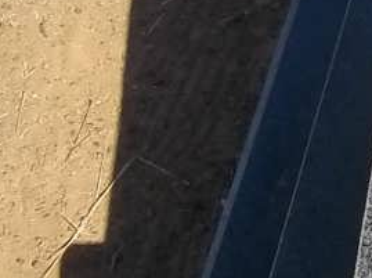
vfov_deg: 10.3
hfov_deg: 12.5
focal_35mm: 143
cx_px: 687
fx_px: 1535
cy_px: 72
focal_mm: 5.7
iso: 80
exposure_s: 1/400
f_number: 5.5
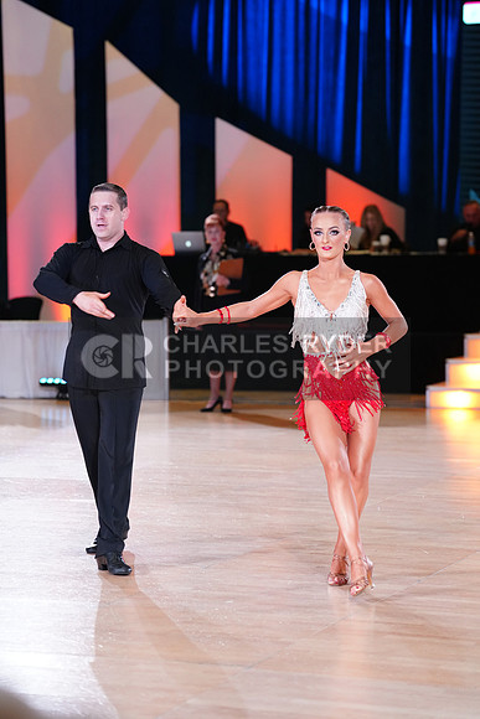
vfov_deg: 20.0
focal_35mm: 102
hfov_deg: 13.4
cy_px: 360
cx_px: 240
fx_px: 2039
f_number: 2.8
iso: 2000
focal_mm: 102
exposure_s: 1/400
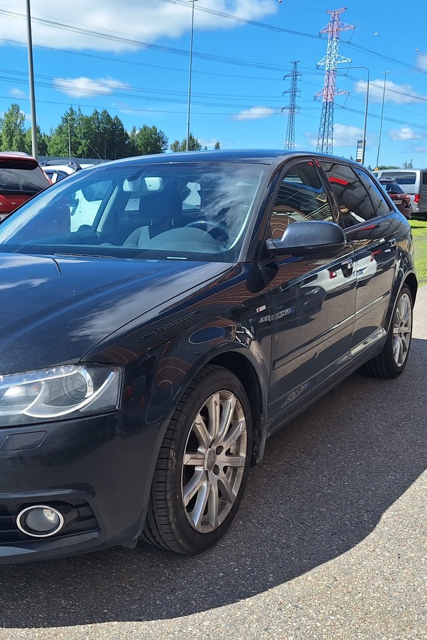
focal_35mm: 36
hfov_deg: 36.2
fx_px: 640
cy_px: 346
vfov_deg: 53.1
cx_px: 122
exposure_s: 1/2618
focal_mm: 5.54
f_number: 1.8
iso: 40
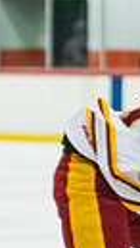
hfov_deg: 2.3
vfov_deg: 4.1
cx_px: 503
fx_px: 3475
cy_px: 187
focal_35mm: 529
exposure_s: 1/500
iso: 3200
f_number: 2.8
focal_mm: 82
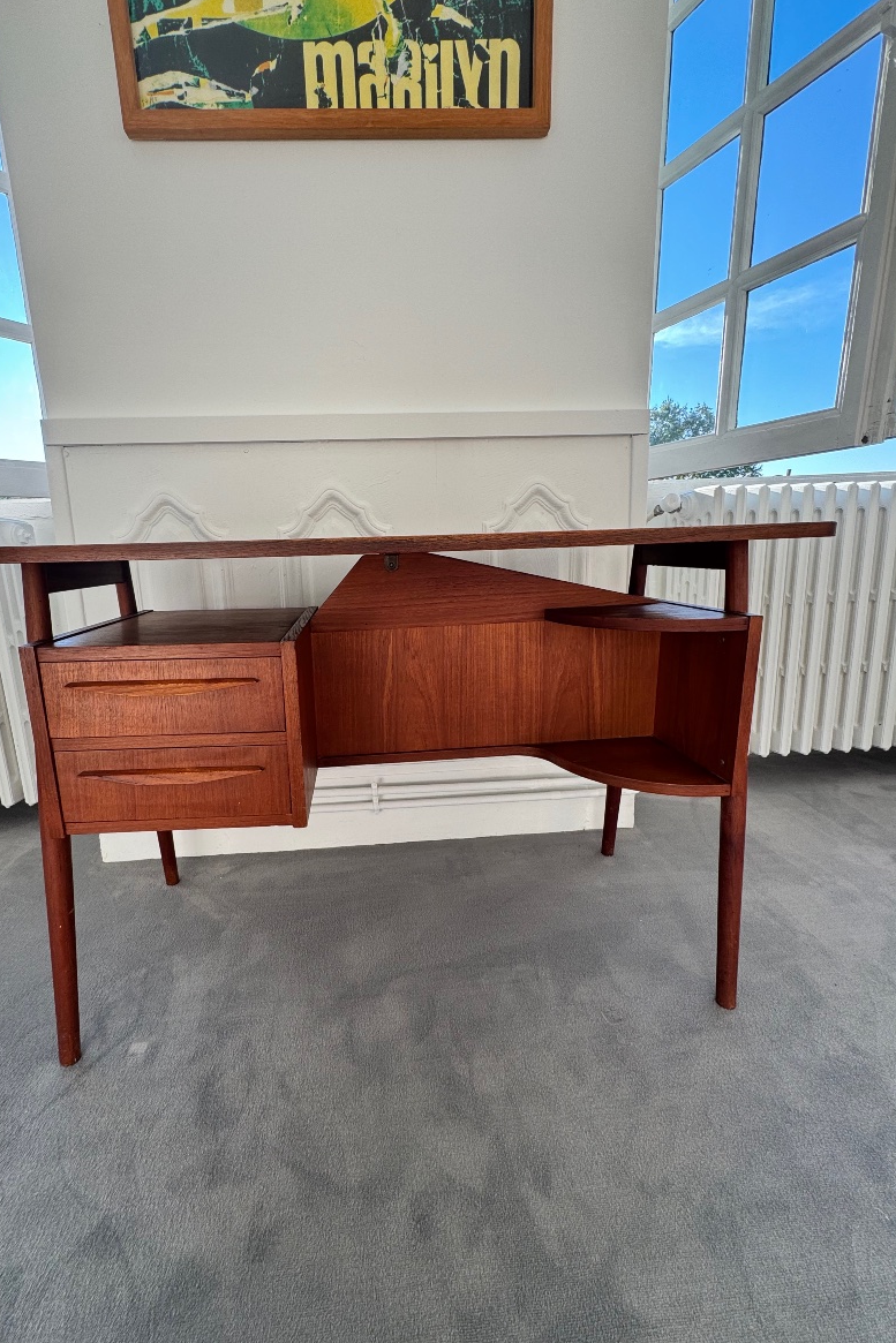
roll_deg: +1.8
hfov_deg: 77.0
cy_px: 666
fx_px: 560
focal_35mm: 15
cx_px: 396
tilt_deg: -11.7
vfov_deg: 100.4
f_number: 2.2
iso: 40
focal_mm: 2.22
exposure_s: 1/140
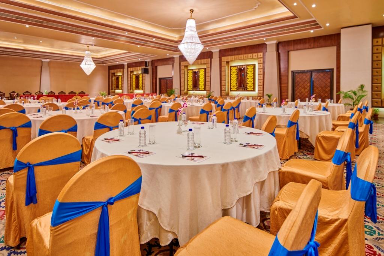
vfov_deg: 64.6
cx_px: 192
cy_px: 128
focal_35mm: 19
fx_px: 203
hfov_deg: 86.9
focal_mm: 19
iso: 200
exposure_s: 1/4
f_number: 4
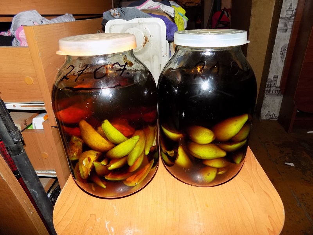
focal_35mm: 23
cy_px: 118
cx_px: 156
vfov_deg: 58.9
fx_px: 208
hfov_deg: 73.9
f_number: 3.1
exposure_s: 1/30
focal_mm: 4
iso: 200
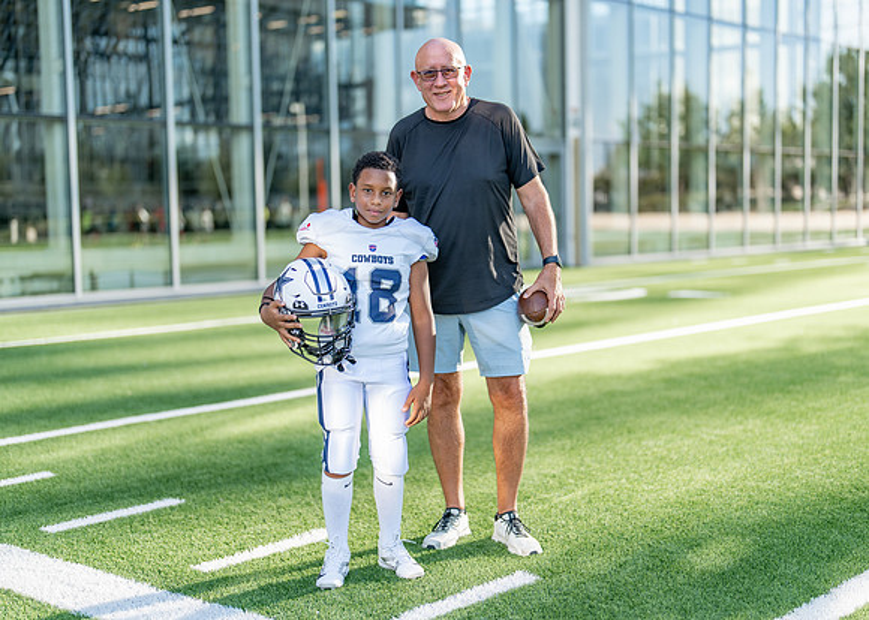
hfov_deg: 36.3
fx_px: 1324
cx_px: 454
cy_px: 310
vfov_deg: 26.4
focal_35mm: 54
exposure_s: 1/1600
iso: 100
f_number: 1.2
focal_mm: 50
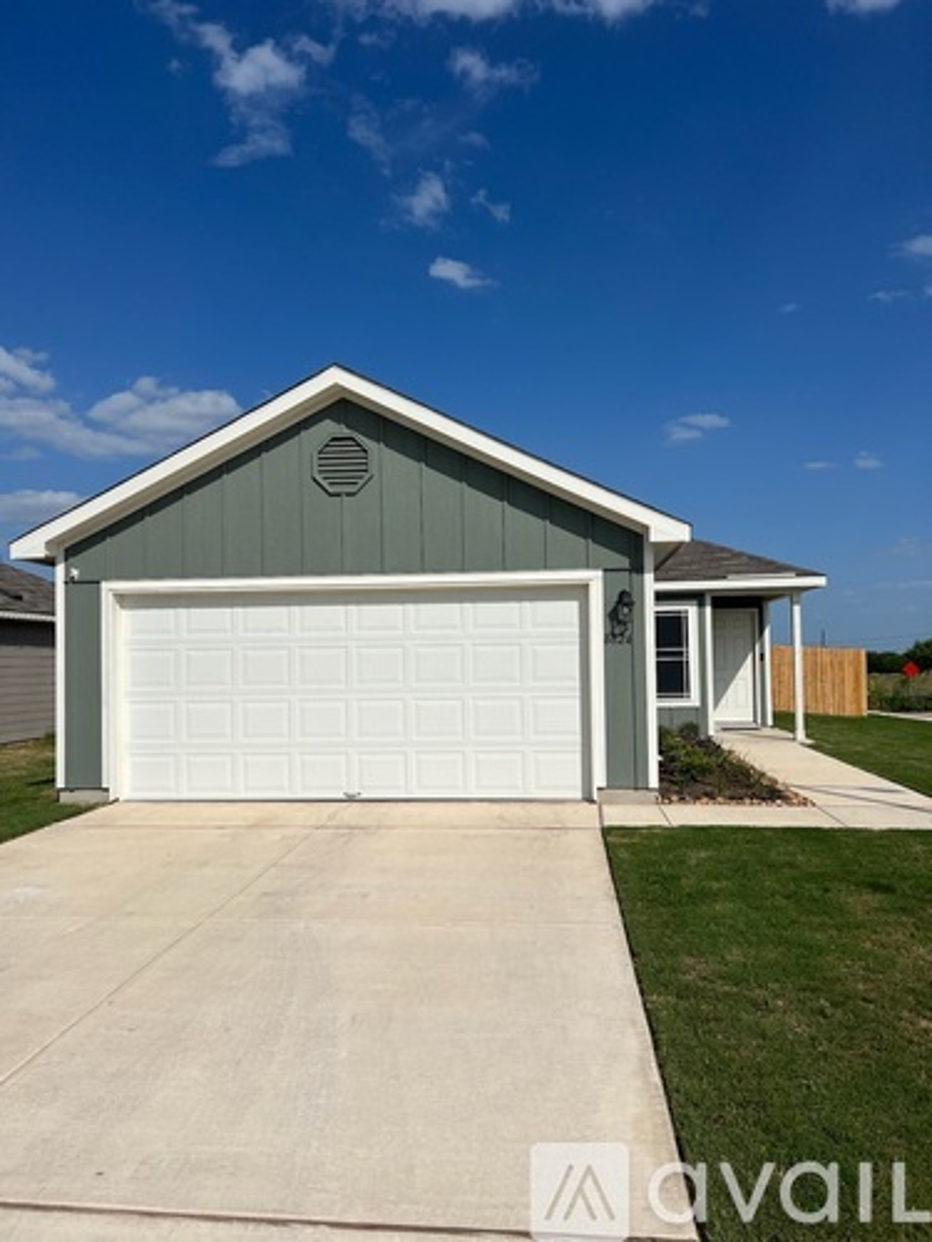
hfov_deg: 53.1
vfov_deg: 67.3
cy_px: 621
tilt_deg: +1.9
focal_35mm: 26
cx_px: 466
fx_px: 933
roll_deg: +0.8
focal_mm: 5.7
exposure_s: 1/14286
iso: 50
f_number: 1.5
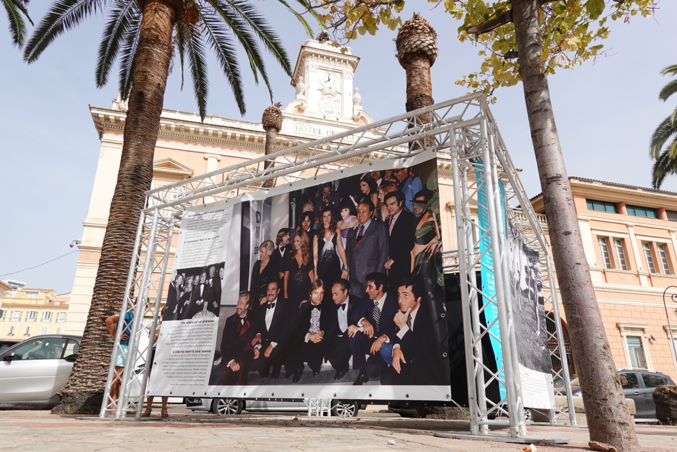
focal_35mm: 24
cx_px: 338
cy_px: 226
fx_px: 451
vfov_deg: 53.1
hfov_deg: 73.7
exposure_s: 1/800
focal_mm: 9
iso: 100
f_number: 4
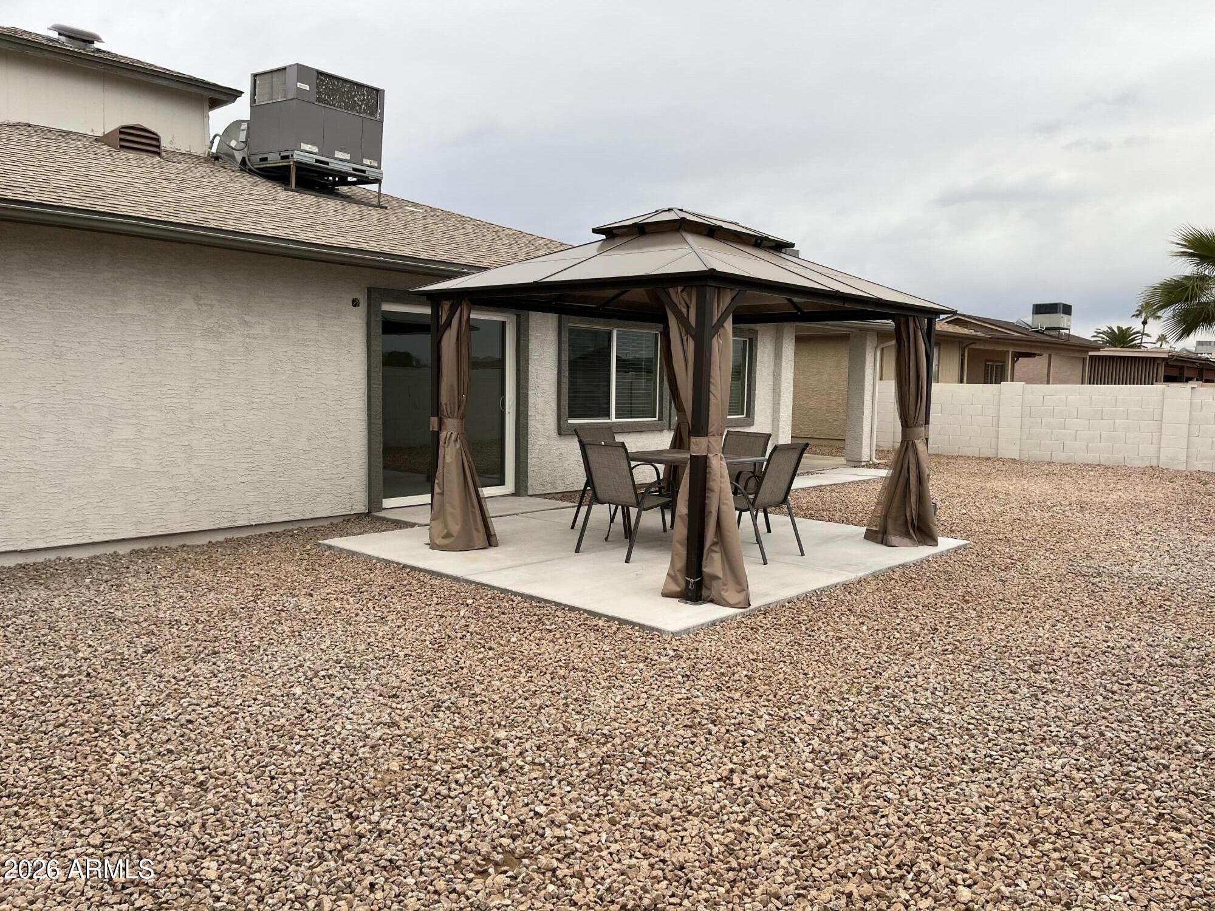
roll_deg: -0.9
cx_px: 608
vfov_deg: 53.1
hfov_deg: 67.3
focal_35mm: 26
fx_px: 913
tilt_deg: -3.5
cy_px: 456
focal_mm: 5.1
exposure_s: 1/297
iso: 50
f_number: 1.6
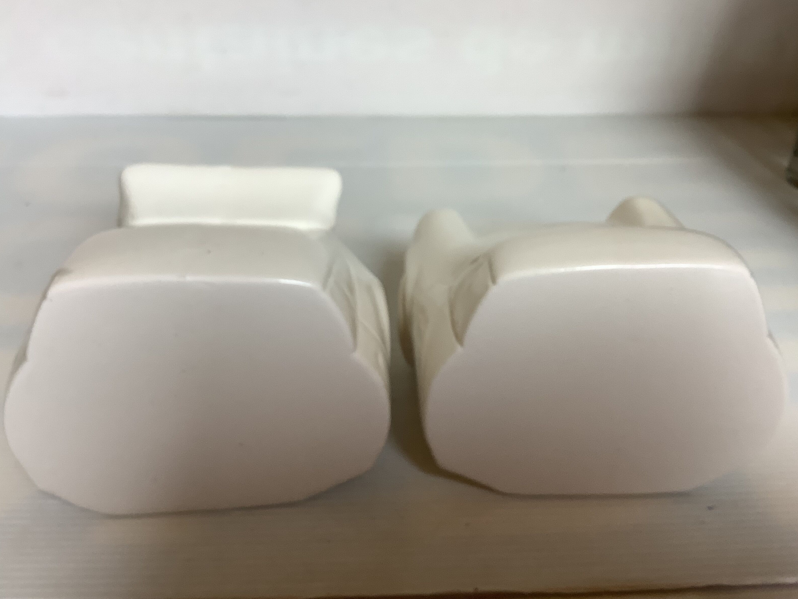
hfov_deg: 56.8
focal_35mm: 32
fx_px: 738
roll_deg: +0.2
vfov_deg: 44.2
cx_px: 399
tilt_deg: -32.3
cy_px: 291
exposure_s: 1/60
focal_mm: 3.3
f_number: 2.4
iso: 64
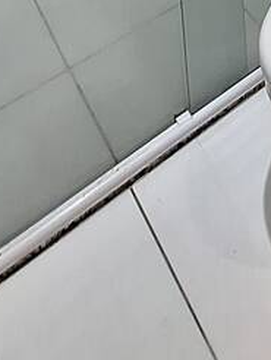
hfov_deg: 23.2
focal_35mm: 57
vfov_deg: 18.5
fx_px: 594
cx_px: 338
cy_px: -383
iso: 200
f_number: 2.2
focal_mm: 1.74
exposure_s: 1/40
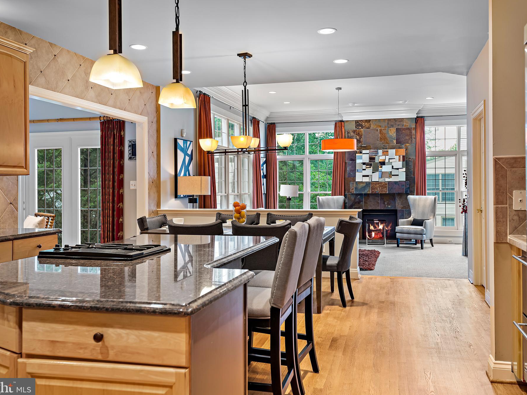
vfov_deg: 42.9
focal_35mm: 33
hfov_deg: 55.3
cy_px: 198
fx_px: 502
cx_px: 271
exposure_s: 1/3
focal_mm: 30
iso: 250
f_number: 9
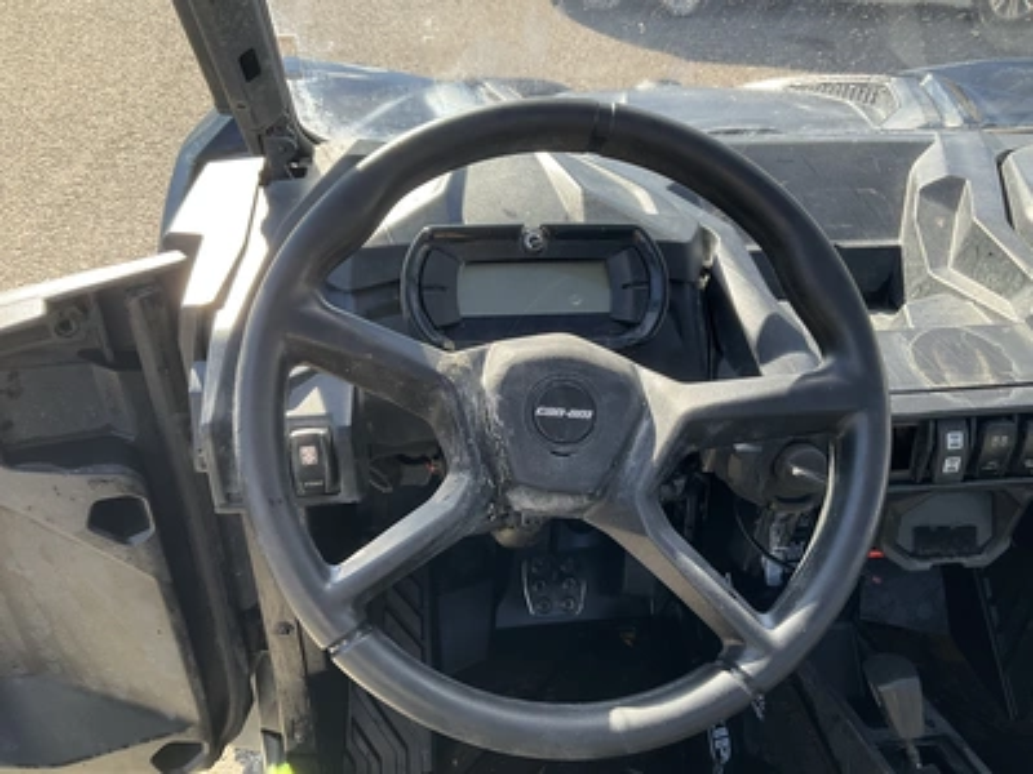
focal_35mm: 29
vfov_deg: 48.2
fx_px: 865
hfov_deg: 61.7
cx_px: 516
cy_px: 387
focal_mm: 3
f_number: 1.8
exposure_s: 1/276
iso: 25
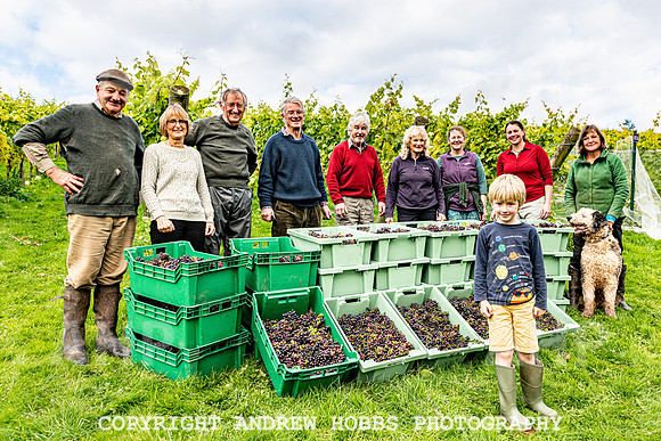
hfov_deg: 62.8
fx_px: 538
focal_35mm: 29
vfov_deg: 44.5
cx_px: 379
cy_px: 208
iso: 125
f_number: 6.3
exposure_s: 1/400
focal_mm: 24
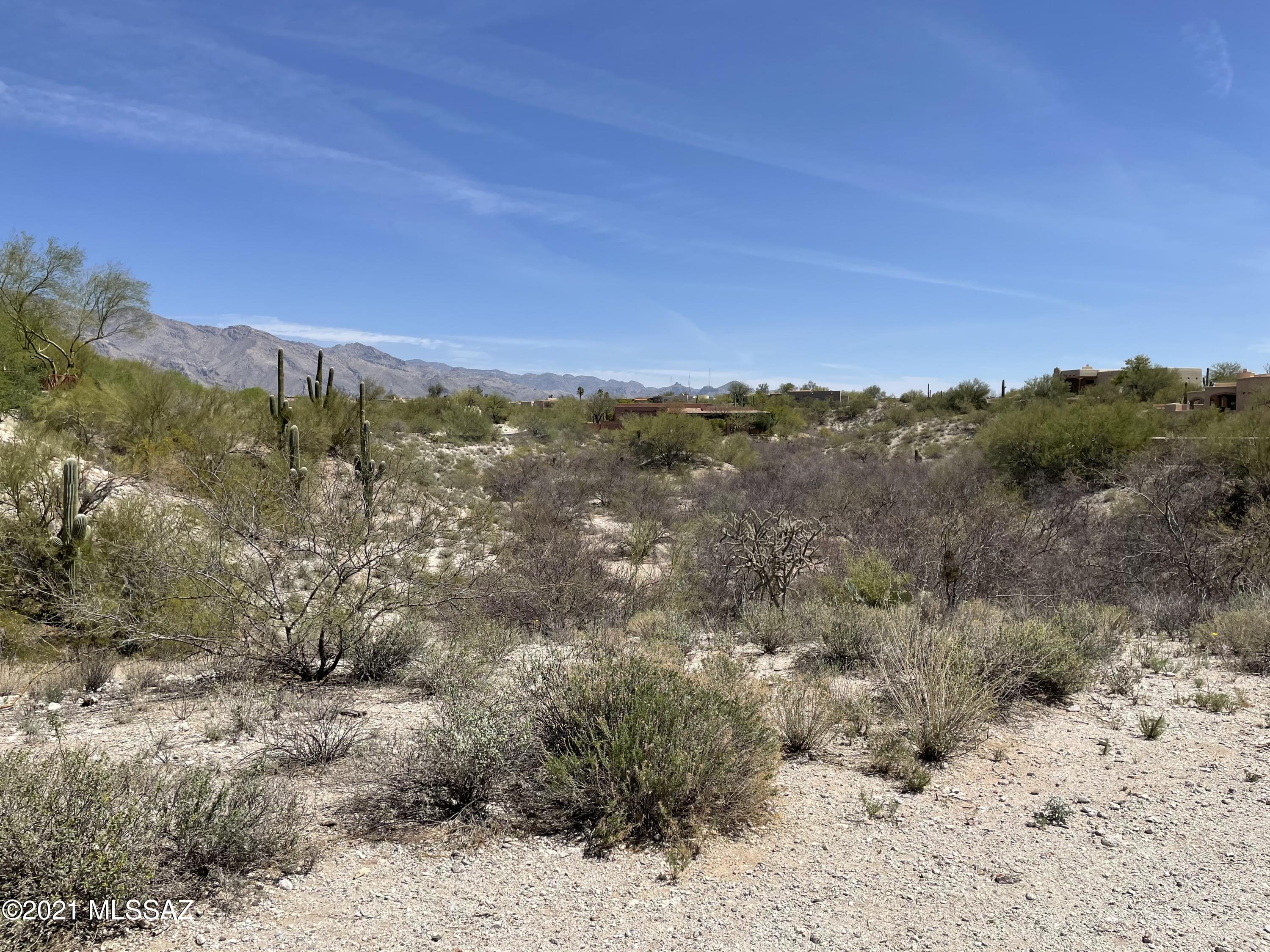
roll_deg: -0.1
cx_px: 635
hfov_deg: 67.3
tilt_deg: -2.7
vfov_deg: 53.1
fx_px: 954
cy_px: 476
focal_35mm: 26
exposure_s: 1/4831
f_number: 1.6
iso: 32
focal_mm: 4.2
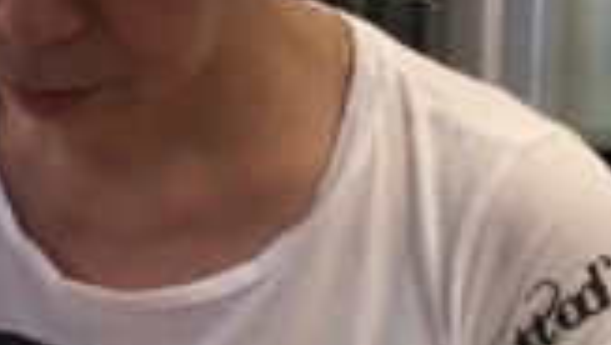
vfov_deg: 7.4
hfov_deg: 12.7
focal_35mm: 165
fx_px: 2675
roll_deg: +1.5
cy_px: 191
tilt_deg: -12.2
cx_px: -135
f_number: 2.2
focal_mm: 4.15
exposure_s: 1/33
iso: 100
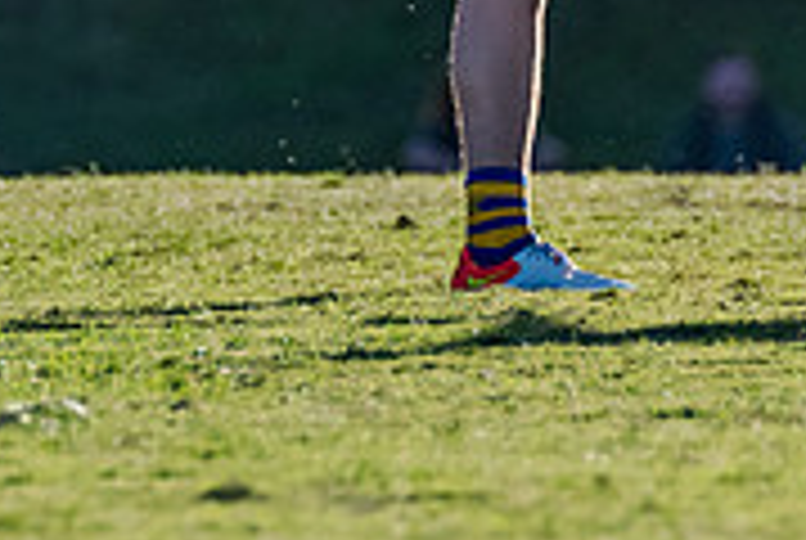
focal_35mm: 1886
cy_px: -49
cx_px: 673
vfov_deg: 0.7
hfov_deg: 1.1
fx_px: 42295
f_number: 6.3
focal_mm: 420
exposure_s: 1/2000
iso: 800
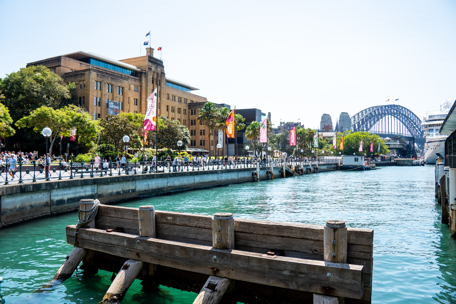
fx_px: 342
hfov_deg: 67.4
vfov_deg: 47.9
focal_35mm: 27
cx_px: 228
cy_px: 152
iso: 100
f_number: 4.5
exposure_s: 1/640
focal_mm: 18
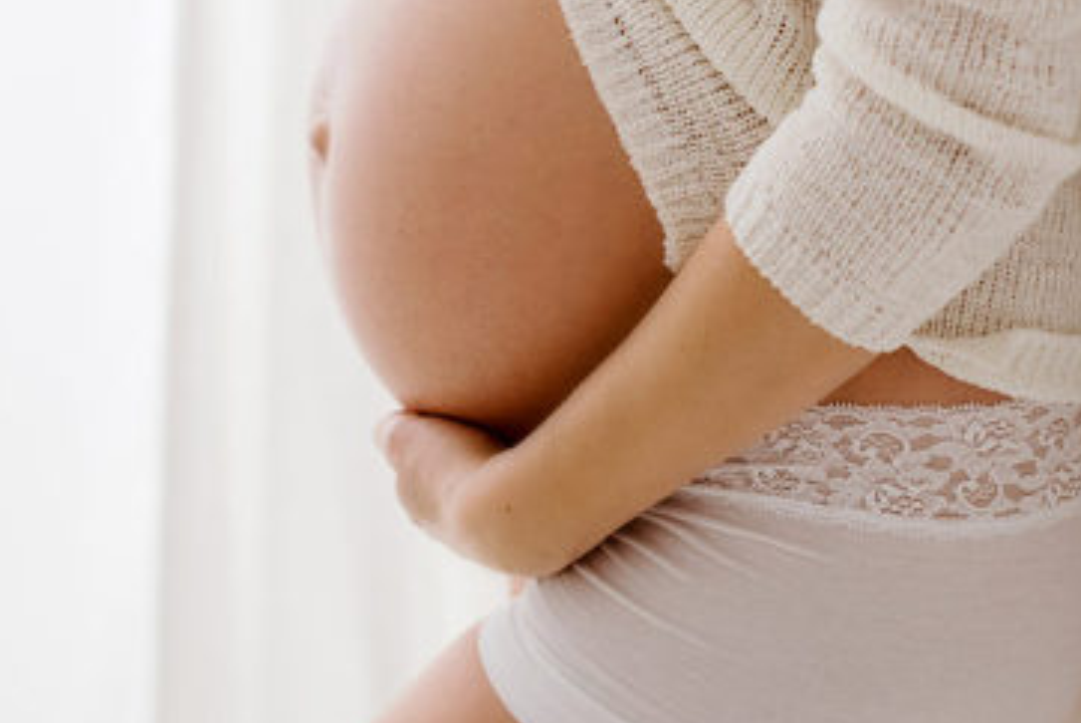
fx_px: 3185
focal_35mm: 106
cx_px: 776
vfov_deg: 12.9
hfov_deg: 19.2
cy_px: 114
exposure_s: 1/200
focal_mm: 50
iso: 160
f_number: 2.5
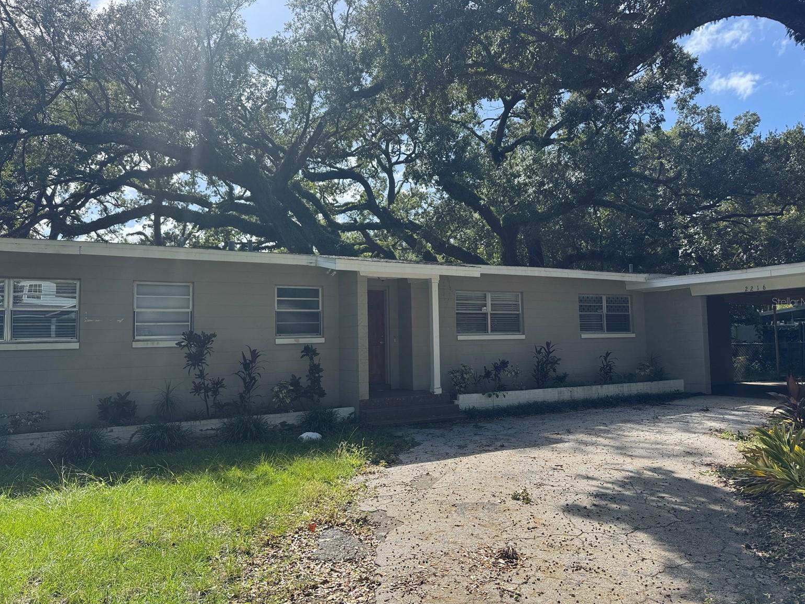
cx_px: 402
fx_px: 581
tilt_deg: +3.8
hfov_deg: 69.4
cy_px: 301
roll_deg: -0.3
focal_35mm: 25
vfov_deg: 54.9
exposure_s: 1/2041
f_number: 1.78
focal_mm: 6.76
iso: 80
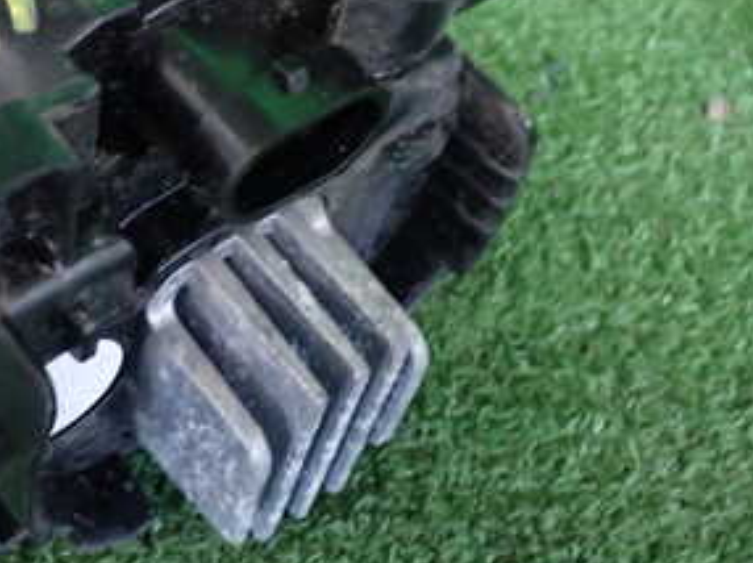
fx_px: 1369
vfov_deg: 23.2
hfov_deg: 30.4
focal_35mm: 63
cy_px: 221
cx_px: 211
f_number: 2.3
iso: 500
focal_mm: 5.4
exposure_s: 1/30
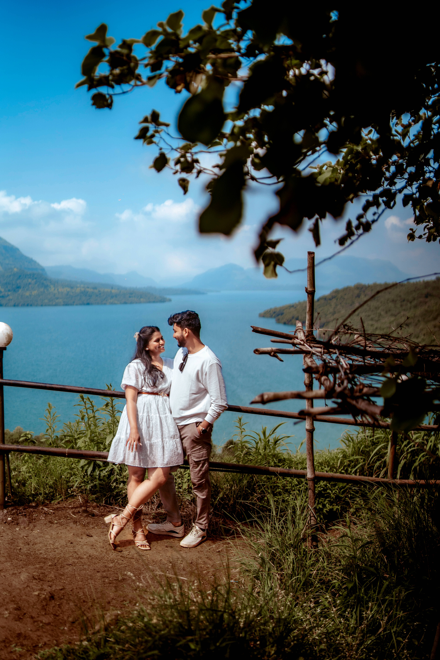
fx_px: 642
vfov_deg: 54.4
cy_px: 330
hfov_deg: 37.9
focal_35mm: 35
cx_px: 220
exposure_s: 1/8000
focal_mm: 35
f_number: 1.4
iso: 100
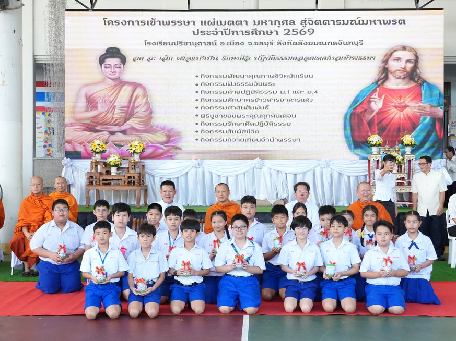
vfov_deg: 26.8
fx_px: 718
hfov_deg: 35.2
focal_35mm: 55
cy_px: 169
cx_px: 256
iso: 1250
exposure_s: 1/125
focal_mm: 33
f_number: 5.6
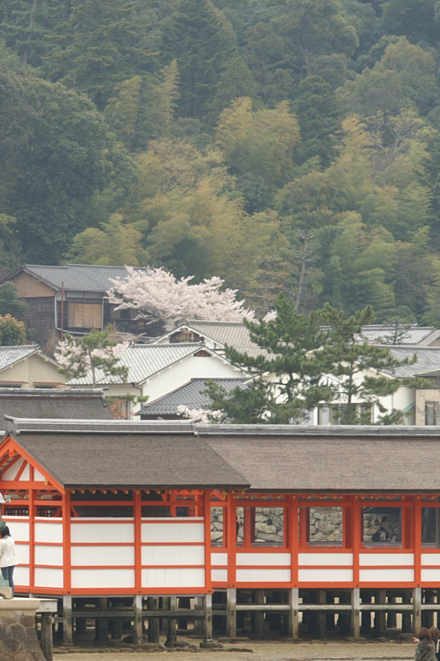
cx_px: -50
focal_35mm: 260
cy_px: 463
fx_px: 4772
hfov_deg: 5.3
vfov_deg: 7.9
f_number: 6.3
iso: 100
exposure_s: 1/125
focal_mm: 75
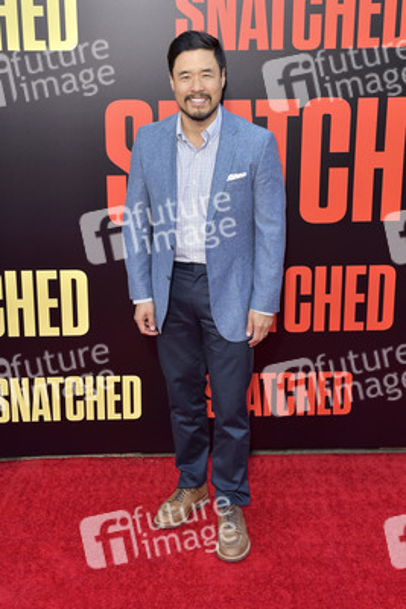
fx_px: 811
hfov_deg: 28.1
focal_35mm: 48
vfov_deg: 41.1
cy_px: 304
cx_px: 203
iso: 500
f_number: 6.3
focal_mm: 48
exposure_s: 1/320
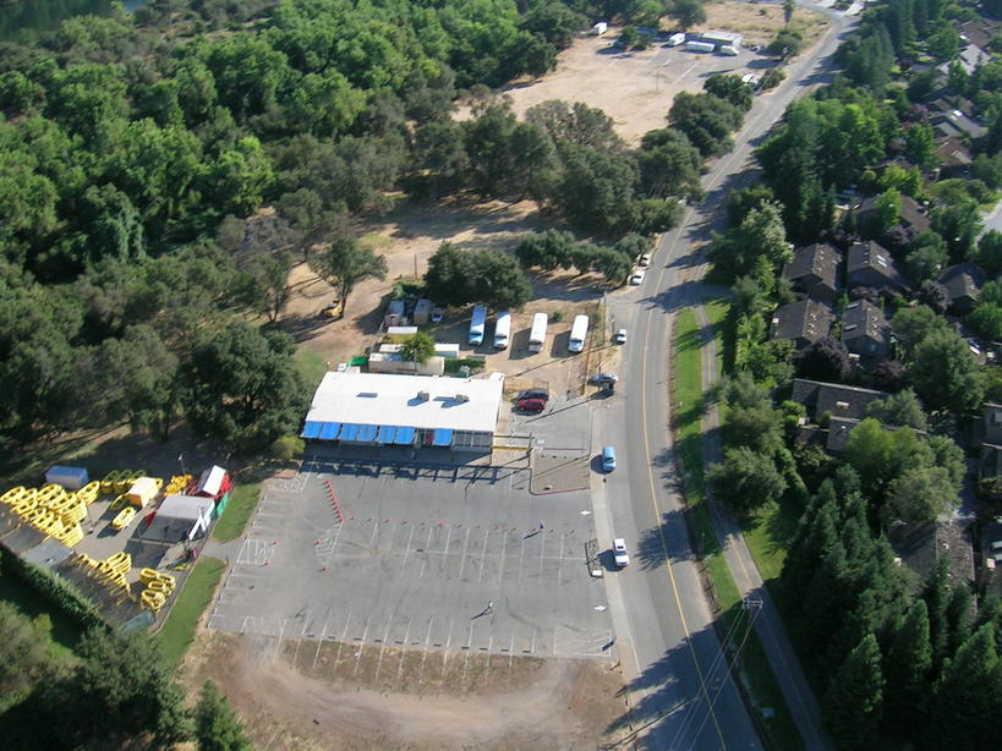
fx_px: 1013
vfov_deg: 40.7
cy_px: 376
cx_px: 501
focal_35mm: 35
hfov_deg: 52.6
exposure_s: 1/228
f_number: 4.8
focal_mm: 5.4
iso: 50
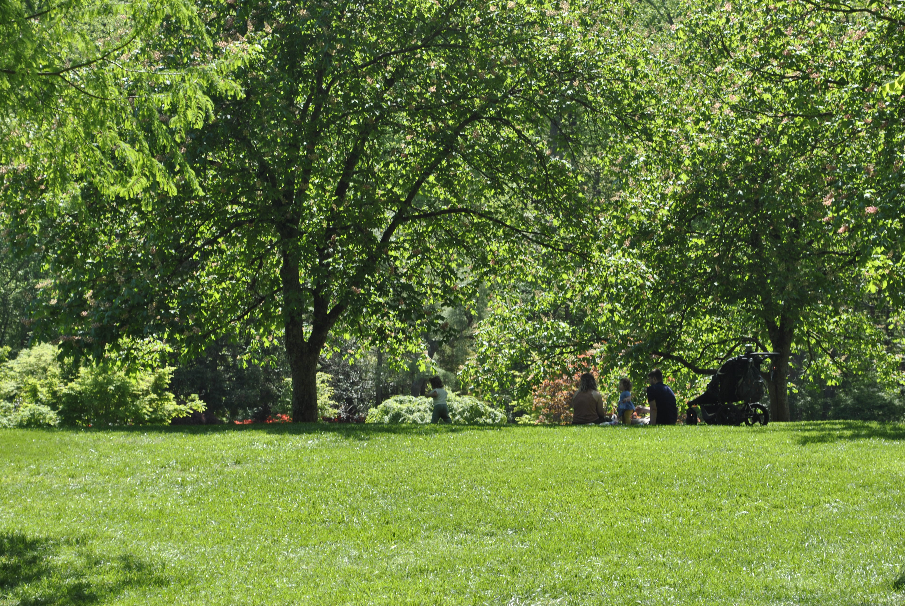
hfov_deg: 24.6
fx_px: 2076
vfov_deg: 16.6
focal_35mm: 82
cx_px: 452
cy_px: 303
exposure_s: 1/100
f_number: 8
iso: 100
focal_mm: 55
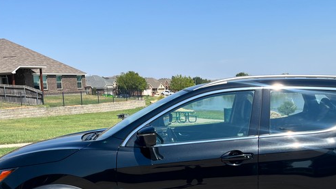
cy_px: 132
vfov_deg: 25.7
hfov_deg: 44.4
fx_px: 410
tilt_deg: -8.1
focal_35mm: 46
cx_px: 200
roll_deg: +2.2
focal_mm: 5.1
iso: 50
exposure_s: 1/4016
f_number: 1.6
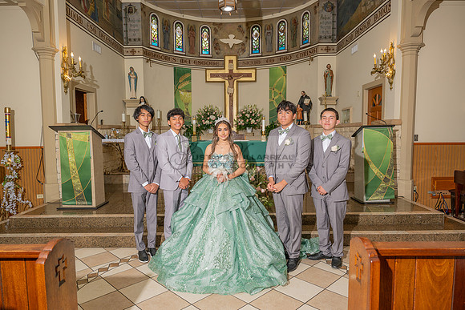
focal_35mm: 24
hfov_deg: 73.7
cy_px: 155
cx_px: 232
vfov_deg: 53.2
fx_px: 310
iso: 320
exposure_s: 1/200
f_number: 3.5
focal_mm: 24
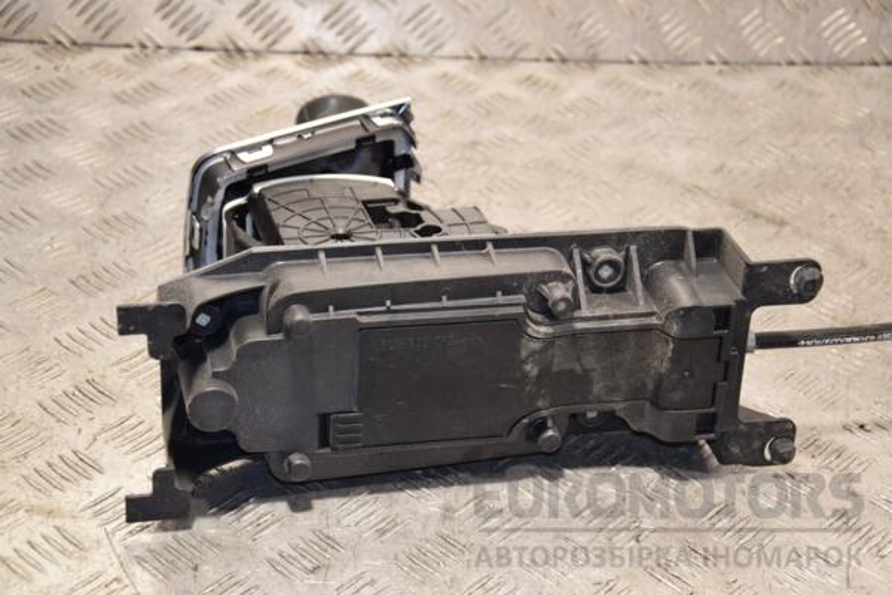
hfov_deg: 27.0
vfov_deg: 18.2
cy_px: 298
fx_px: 1858
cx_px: 446
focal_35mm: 75
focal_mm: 50
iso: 800
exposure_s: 1/125
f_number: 5
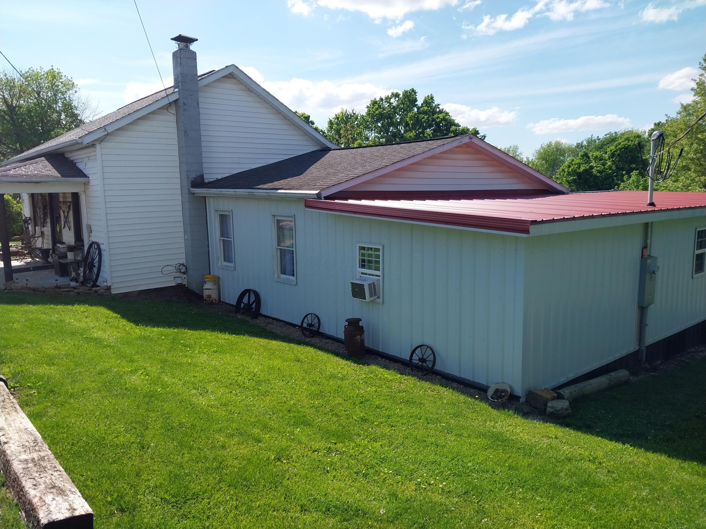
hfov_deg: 67.3
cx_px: 353
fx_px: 530
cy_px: 264
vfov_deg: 53.1
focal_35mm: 26
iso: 20
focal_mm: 4
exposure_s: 1/659
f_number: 1.8
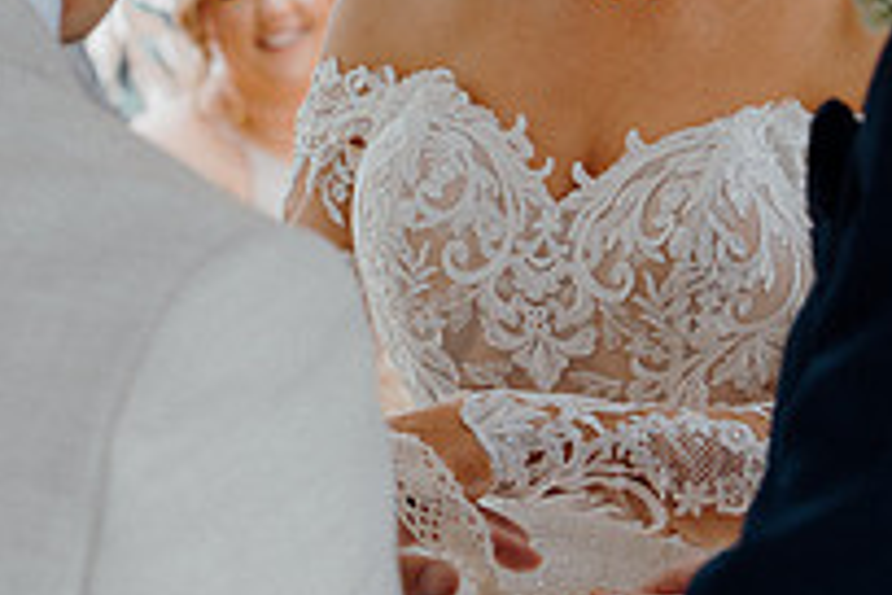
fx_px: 3246
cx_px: 529
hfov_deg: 15.6
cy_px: 129
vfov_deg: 10.4
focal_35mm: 131
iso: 125
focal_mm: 46
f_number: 3.5
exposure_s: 1/200
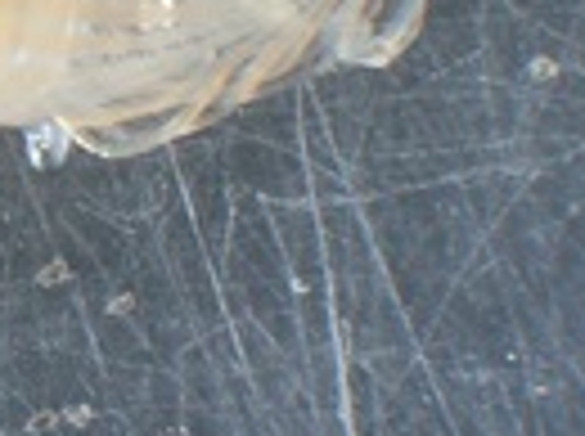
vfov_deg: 4.7
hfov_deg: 6.2
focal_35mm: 314
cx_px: -297
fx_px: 5297
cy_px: 121
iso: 100
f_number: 3.3
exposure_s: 1/5.7
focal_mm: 14.2
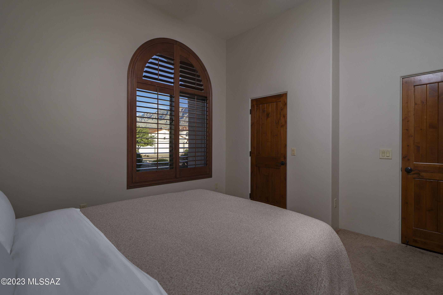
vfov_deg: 73.7
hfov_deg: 96.7
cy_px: 148
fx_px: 197
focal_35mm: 16
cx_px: 222
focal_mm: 16
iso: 200
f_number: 7.1
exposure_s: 1/200
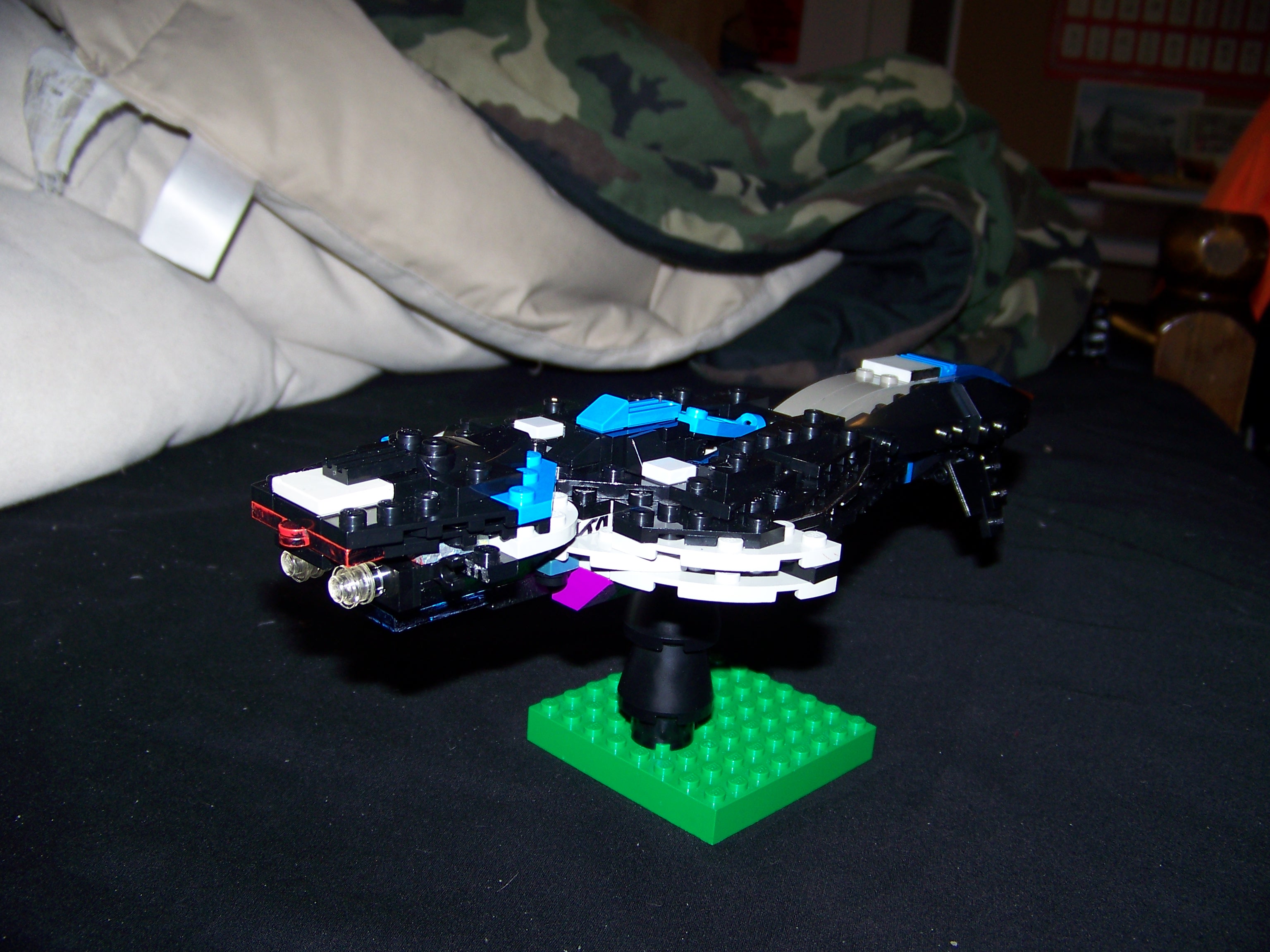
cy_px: 476
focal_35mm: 36
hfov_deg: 51.4
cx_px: 635
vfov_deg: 39.7
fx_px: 1321
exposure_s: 1/30
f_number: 2.8
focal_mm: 5.85
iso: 64
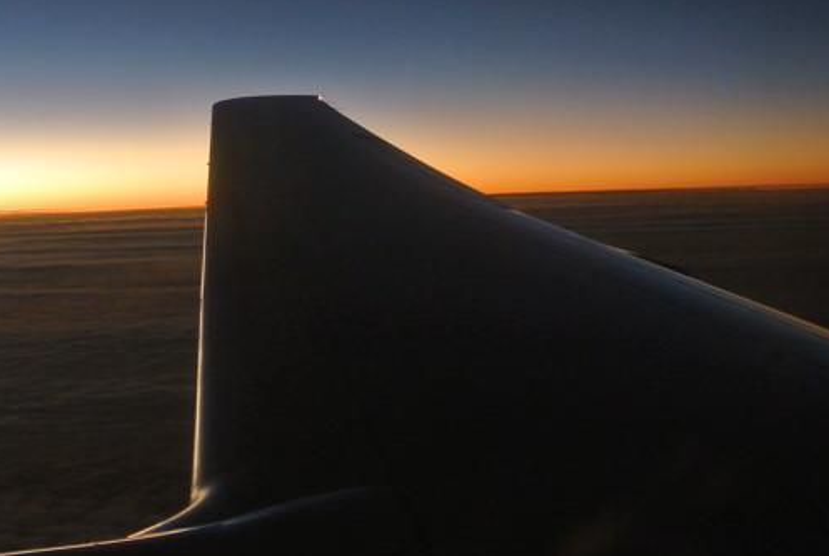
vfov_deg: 23.3
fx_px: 1338
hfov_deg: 33.5
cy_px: 181
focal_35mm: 58
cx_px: 178
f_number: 3.5
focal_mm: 11.4
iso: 640
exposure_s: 1/60
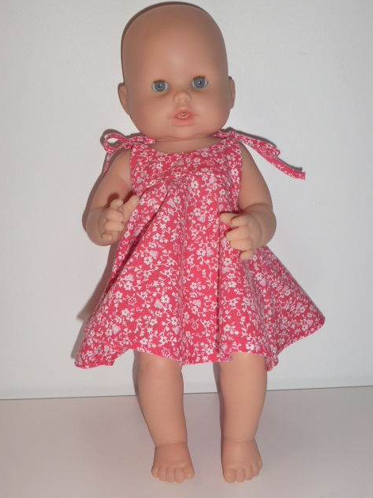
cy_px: 253
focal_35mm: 44
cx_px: 188
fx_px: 632
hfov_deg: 32.9
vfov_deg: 42.9
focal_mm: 7.4
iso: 160
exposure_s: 1/60
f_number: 3.9
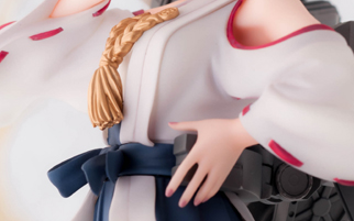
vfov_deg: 6.8
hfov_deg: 10.9
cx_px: 173
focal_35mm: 193
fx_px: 1863
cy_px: 103
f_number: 8
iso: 200
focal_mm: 55
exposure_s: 1/125
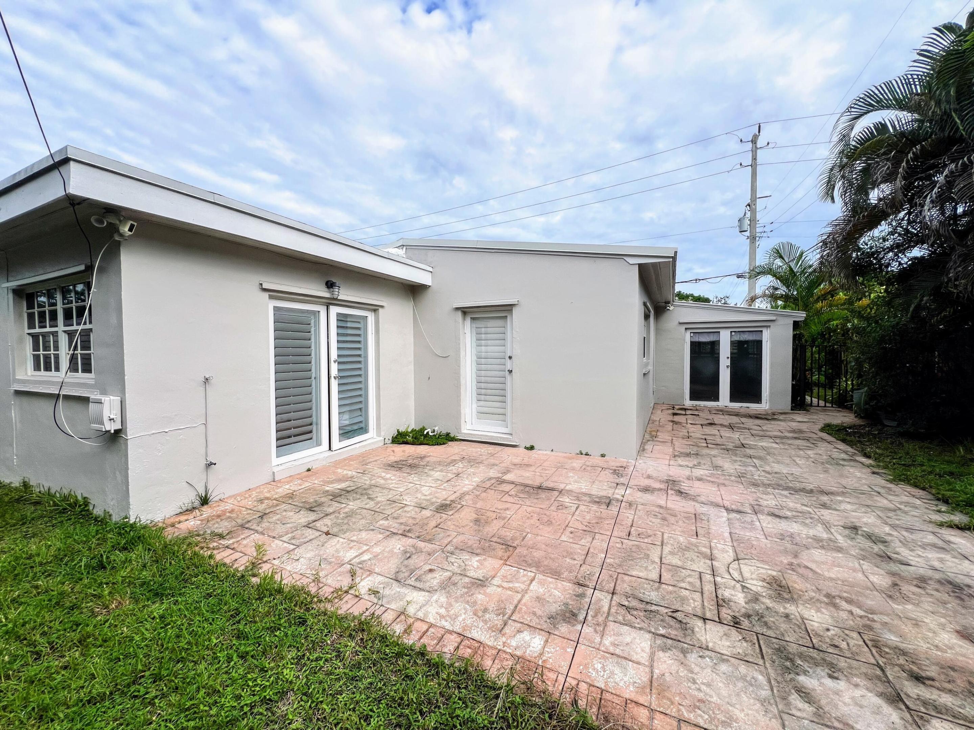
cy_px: 365
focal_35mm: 13
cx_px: 487
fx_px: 366
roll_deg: +0.2
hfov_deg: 106.2
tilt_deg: -2.1
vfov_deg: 89.9
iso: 32
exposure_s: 1/1248
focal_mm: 1.57
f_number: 1.8
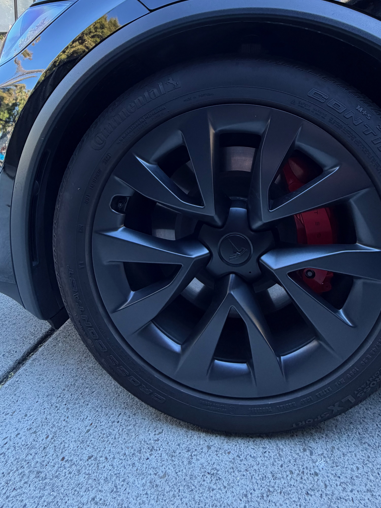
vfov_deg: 78.6
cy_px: 162
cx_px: 220
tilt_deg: -3.8
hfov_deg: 65.6
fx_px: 293
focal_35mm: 20
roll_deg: +0.7
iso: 320
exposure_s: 1/121
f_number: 2.2
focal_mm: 2.22
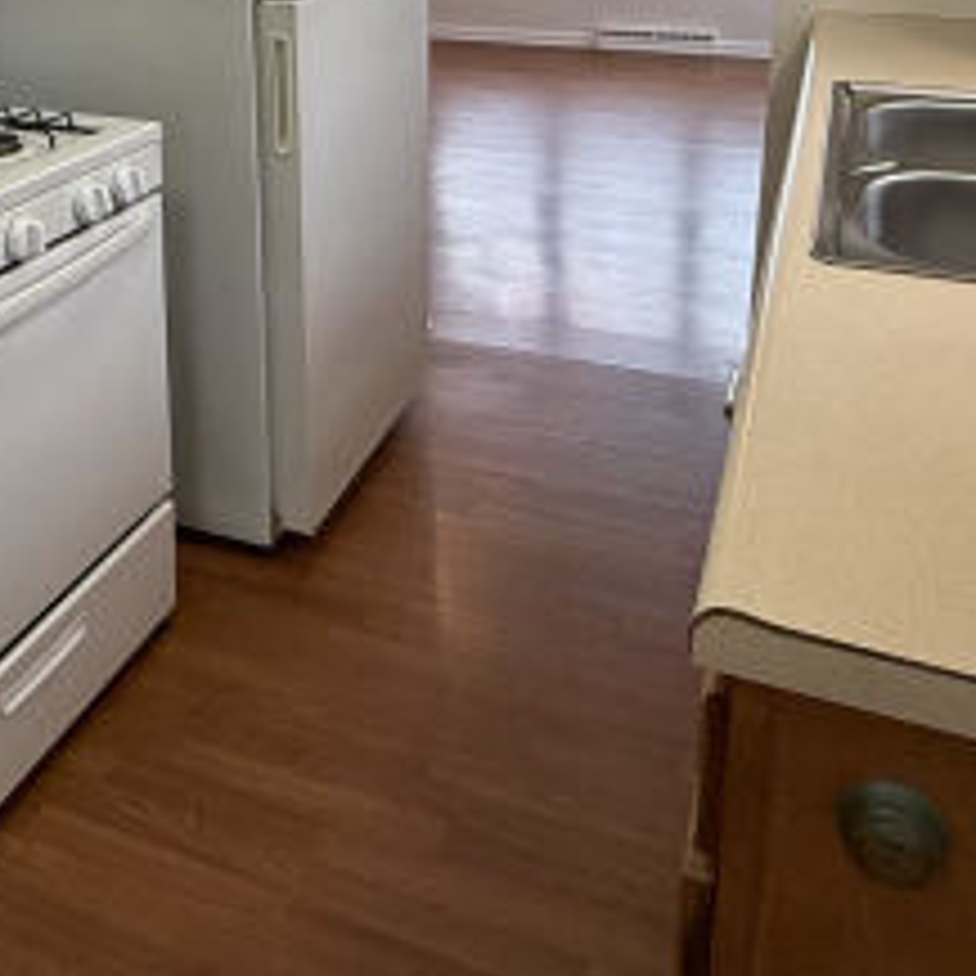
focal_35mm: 38
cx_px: 281
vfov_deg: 40.3
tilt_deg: -11.6
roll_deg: +1.0
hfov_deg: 42.9
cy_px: 85
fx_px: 1212
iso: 200
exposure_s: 1/120
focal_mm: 2.22
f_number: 2.2
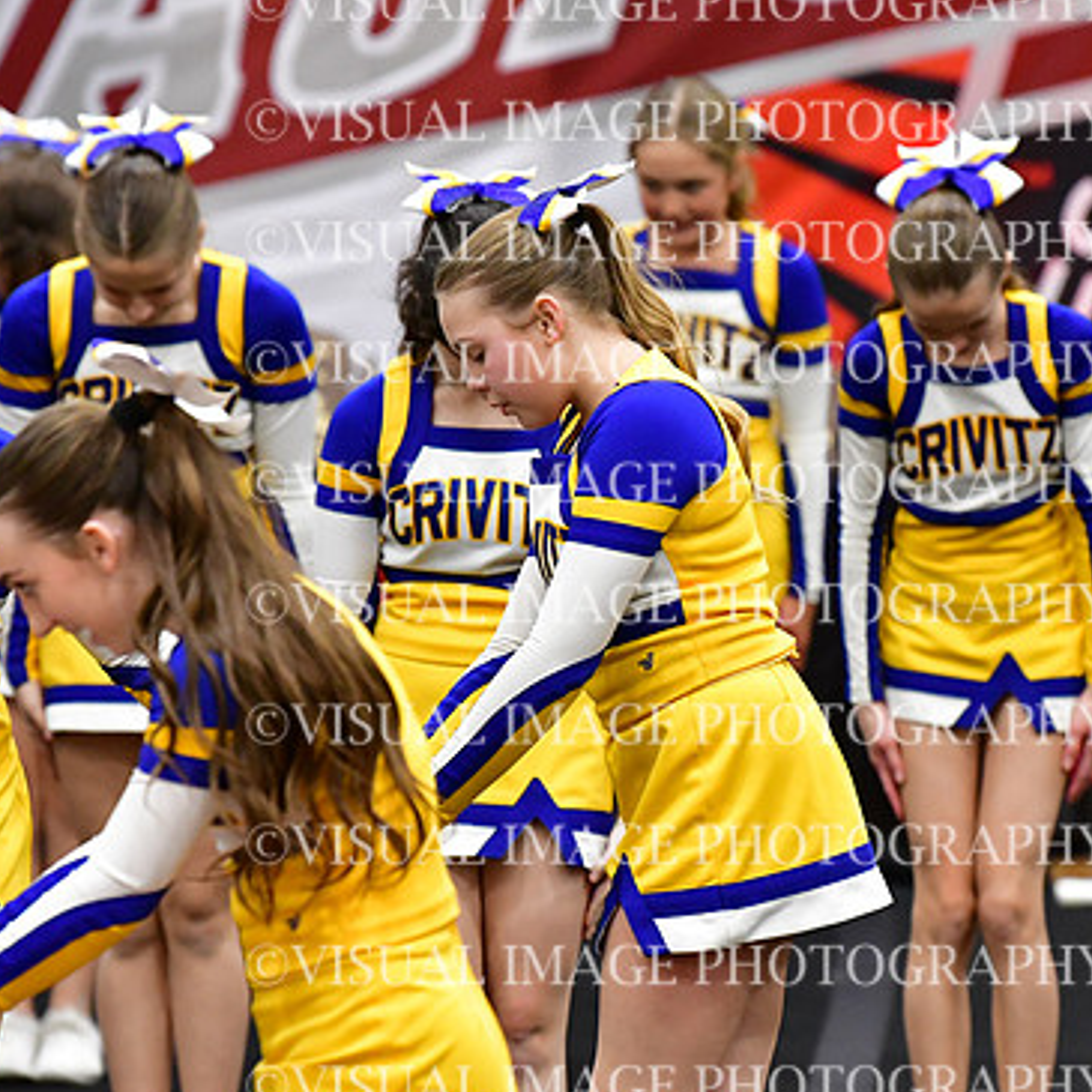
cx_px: 679
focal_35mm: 405
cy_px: 543
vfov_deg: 4.3
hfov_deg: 4.3
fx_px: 14455
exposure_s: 1/500
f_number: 3.5
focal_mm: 200
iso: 5000
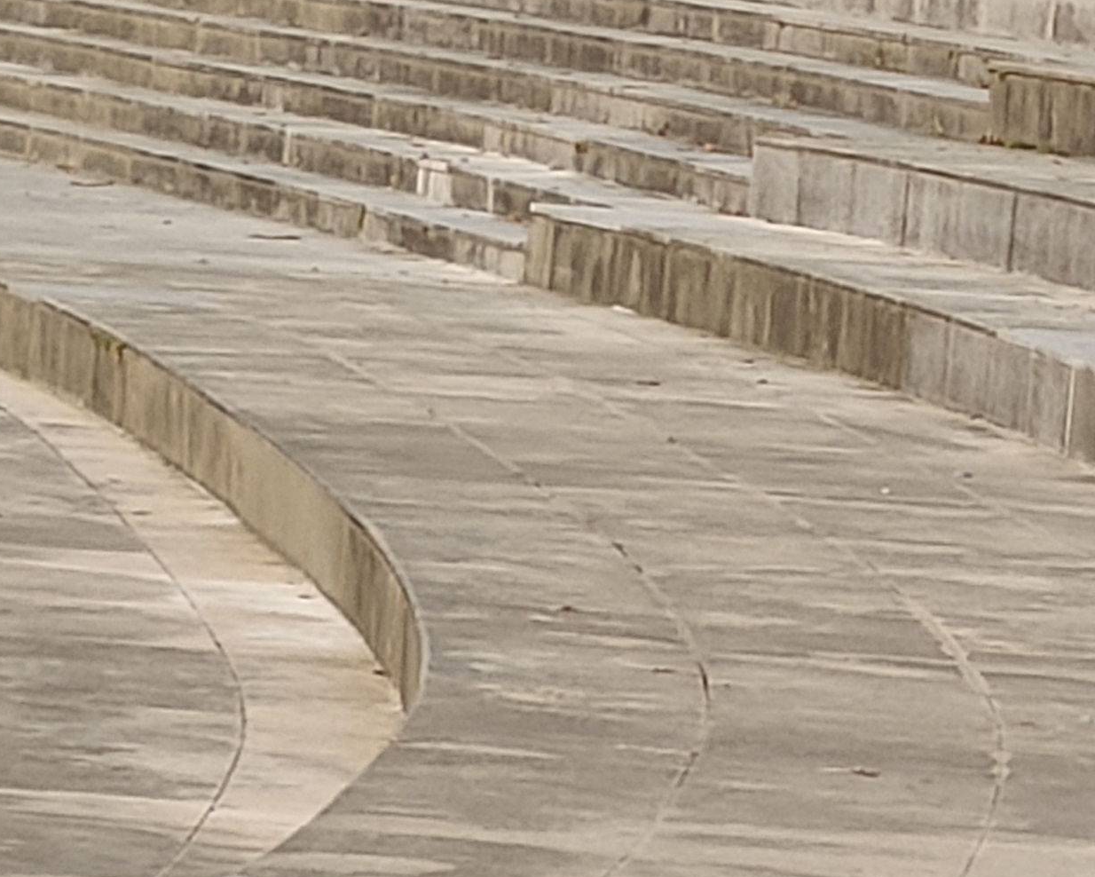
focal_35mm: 373
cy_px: 186
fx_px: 12092
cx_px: 527
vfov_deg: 4.2
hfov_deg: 5.2
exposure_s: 1/629
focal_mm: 5.88
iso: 50
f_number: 2.4
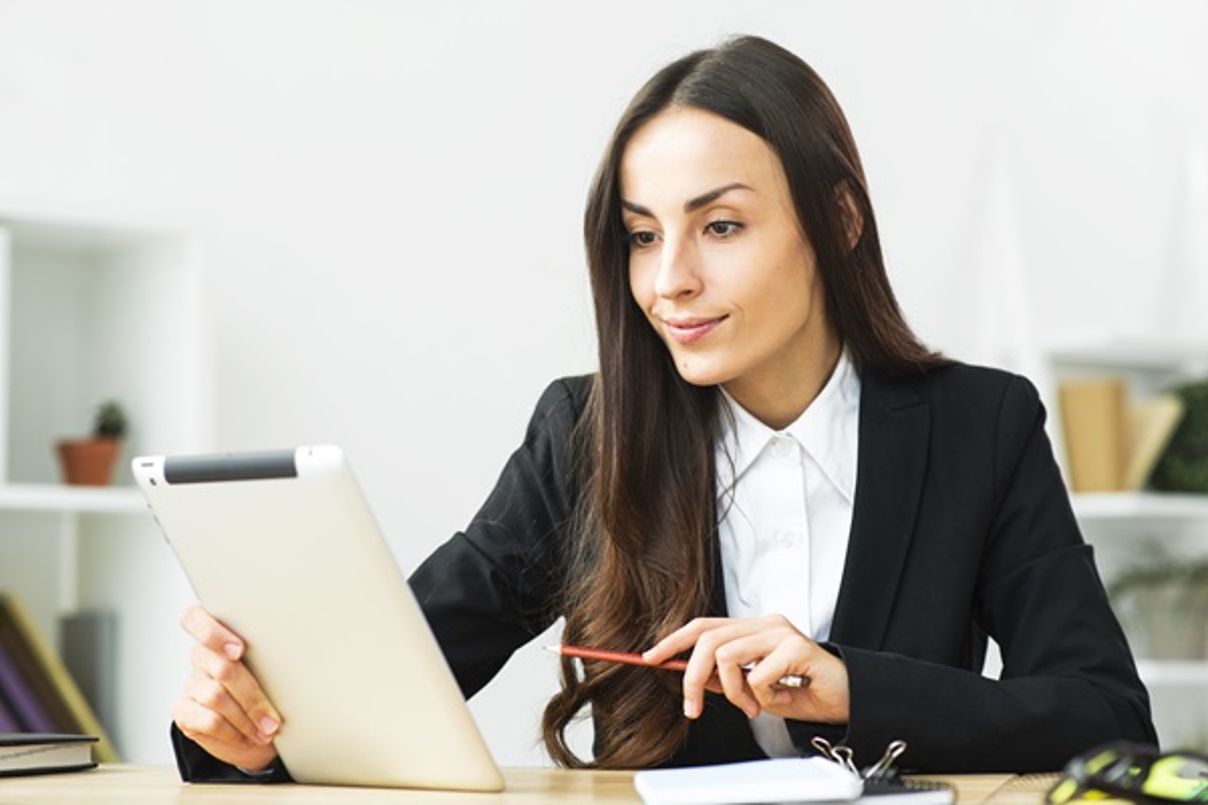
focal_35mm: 85
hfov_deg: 23.9
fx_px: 2852
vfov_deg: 16.1
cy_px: 402
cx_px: 604
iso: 160
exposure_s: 1/125
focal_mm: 85
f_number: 3.5
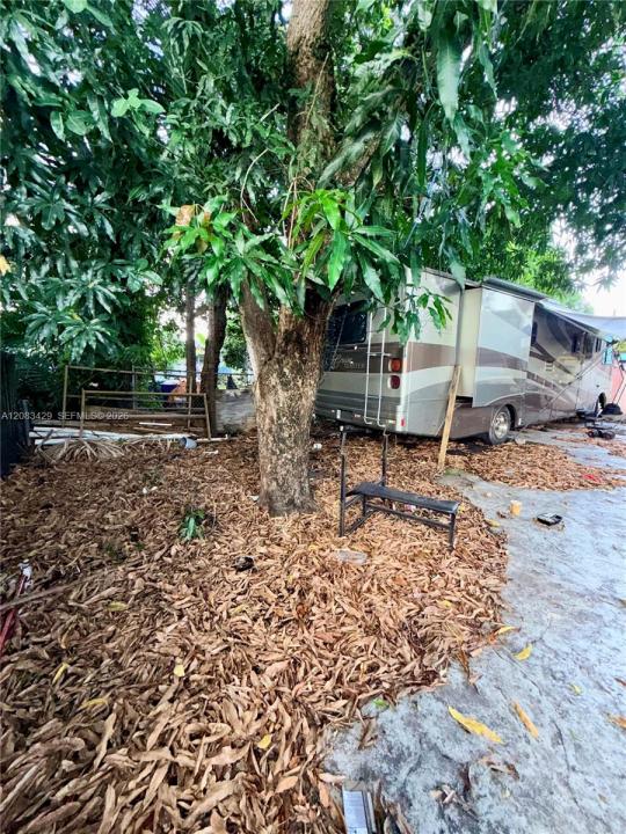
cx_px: 313
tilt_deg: -9.5
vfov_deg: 102.1
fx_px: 338
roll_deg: -1.2
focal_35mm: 14
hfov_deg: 85.7
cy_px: 417
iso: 160
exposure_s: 1/96
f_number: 2.2
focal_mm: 2.22
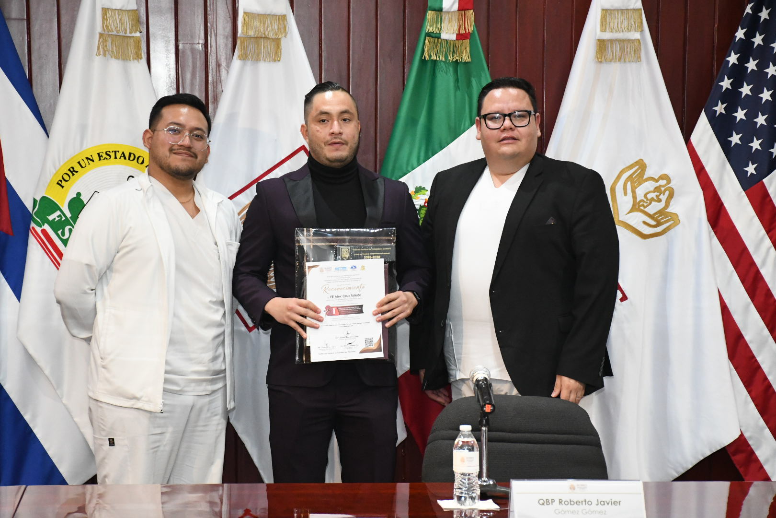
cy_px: 259
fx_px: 2414
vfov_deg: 12.2
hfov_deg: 18.3
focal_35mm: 112
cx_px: 388
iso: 5000
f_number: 6.3
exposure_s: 1/125
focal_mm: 75
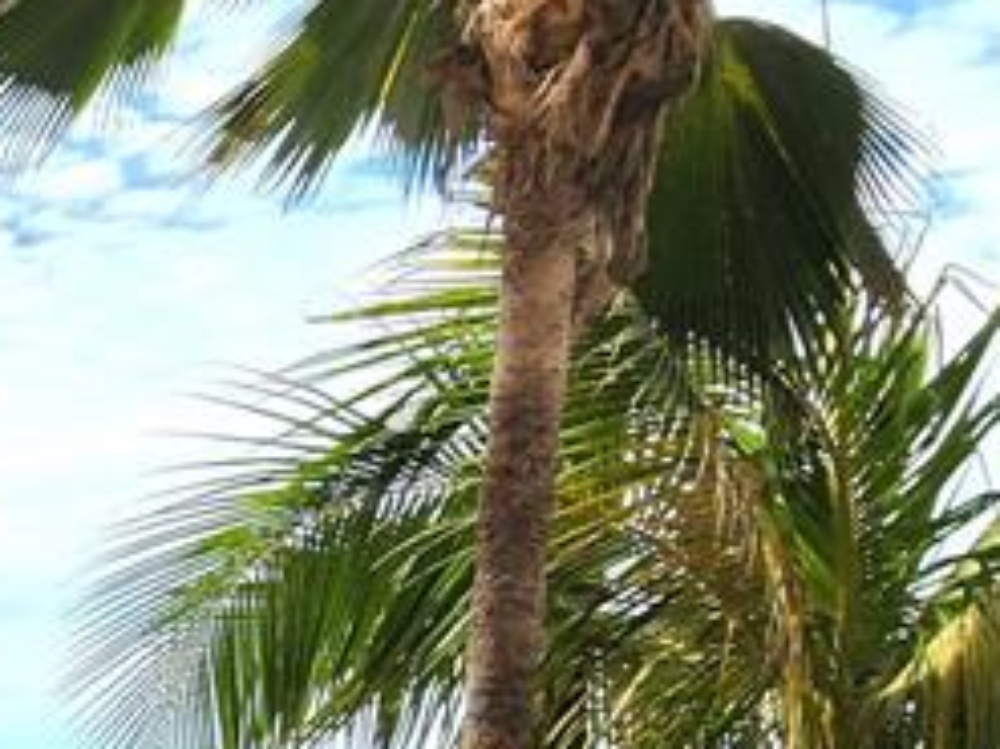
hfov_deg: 20.6
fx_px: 1559
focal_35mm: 54
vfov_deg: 24.4
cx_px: -899
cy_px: 907
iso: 50
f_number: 2.2
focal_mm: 2.2
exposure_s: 1/1365
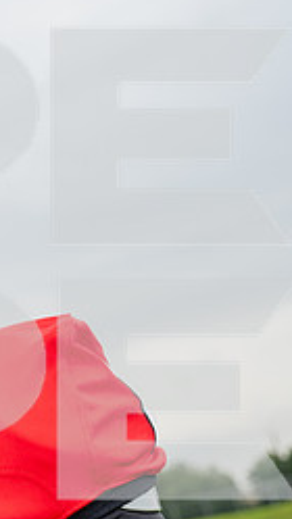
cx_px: -234
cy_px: 391
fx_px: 1515
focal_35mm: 110
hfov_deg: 10.4
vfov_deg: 19.3
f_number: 5
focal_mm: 45
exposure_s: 1/250
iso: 100
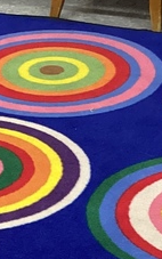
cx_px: -97
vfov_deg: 13.5
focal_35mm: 148
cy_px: 350
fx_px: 1045
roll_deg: +4.5
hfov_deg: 8.6
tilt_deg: -38.3
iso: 250
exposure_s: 1/60
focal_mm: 3.3
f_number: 2.4
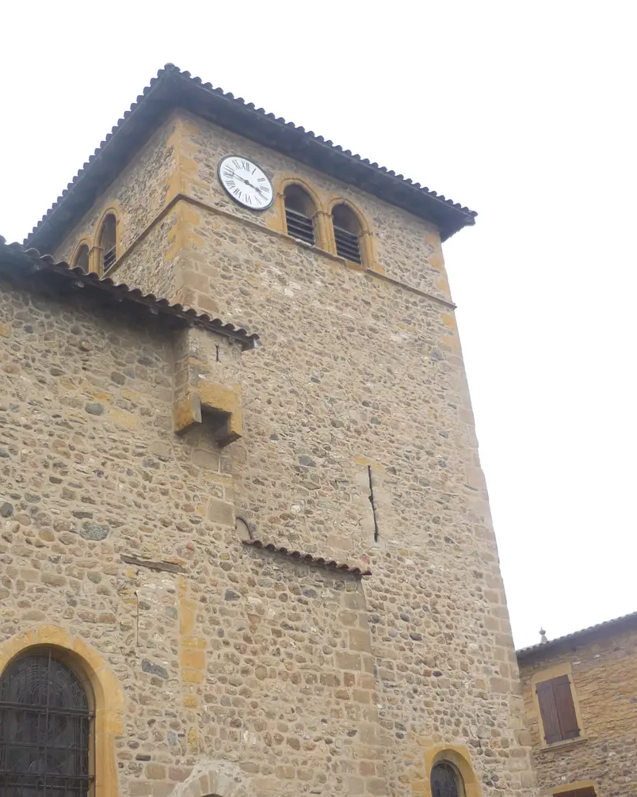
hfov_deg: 36.4
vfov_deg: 44.6
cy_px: 466
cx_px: 277
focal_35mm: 41
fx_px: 967
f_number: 2.8
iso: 100
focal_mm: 5.5
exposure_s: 1/80
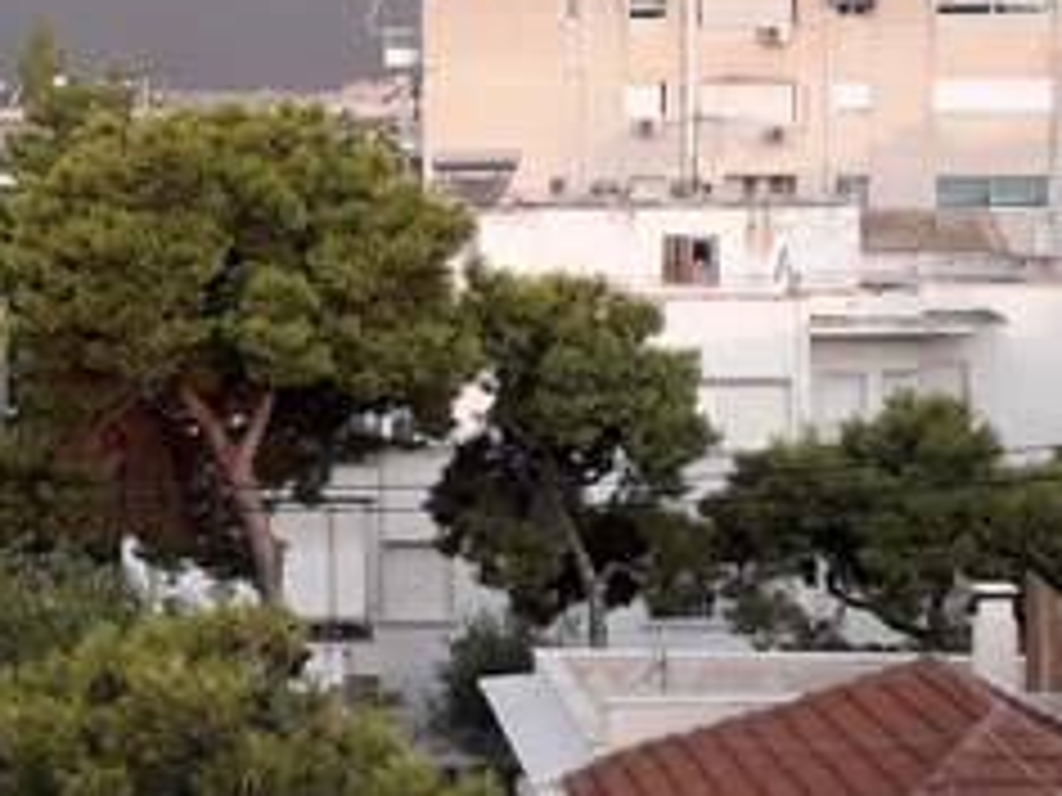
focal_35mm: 103
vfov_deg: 14.3
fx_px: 3160
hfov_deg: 18.8
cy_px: 164
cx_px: 135
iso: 40
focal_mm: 3.6
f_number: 1.9
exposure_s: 1/117
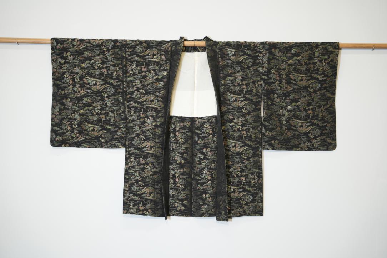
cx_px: 194
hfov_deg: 27.0
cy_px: 129
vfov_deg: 18.2
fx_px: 806
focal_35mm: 75
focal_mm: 75
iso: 800
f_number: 4
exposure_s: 1/80
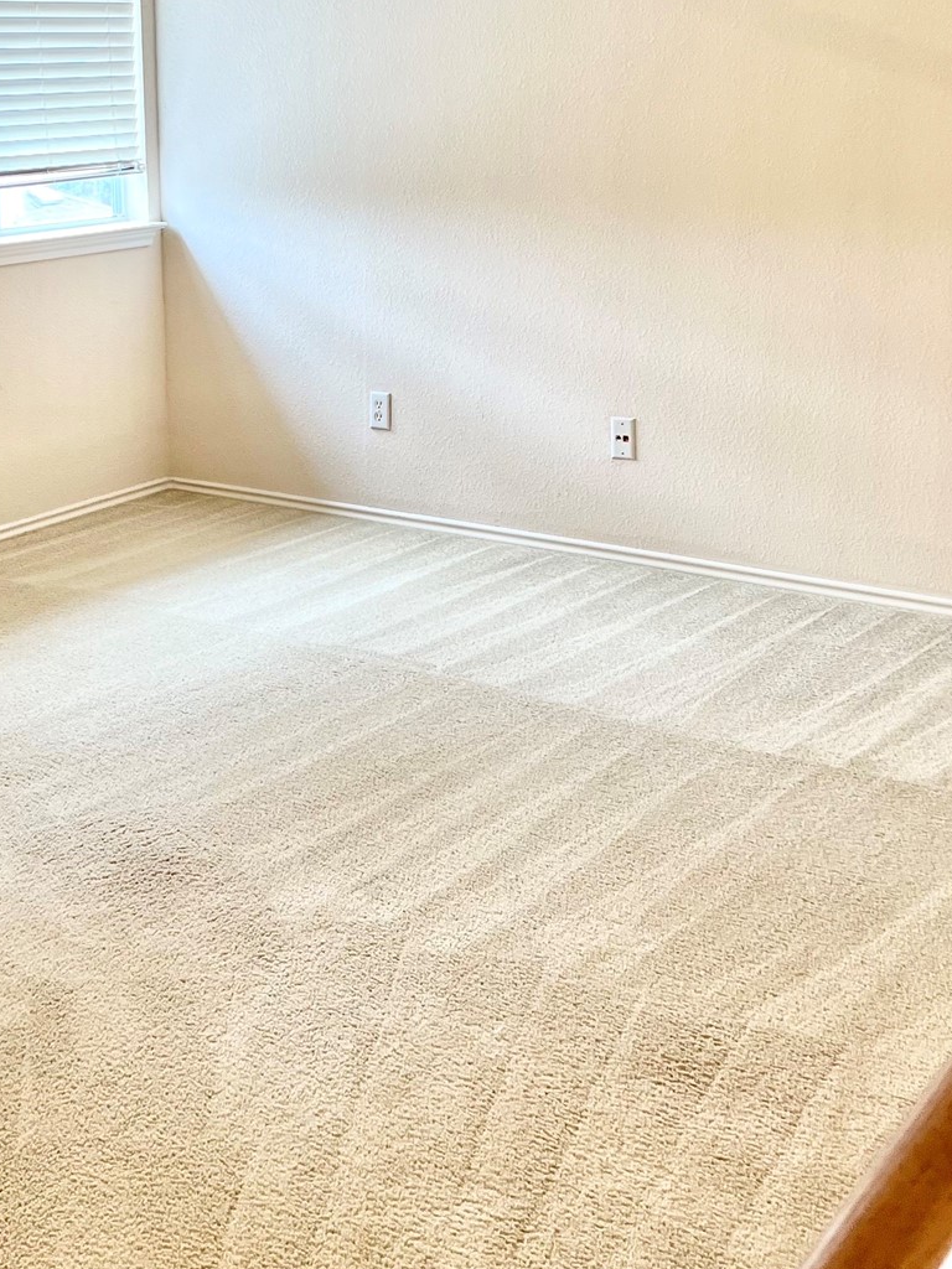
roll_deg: +2.8
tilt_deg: -8.9
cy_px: 415
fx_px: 1907
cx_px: 326
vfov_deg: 36.4
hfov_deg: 27.9
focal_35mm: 52
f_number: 1.5
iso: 100
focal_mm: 5.7
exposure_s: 1/120
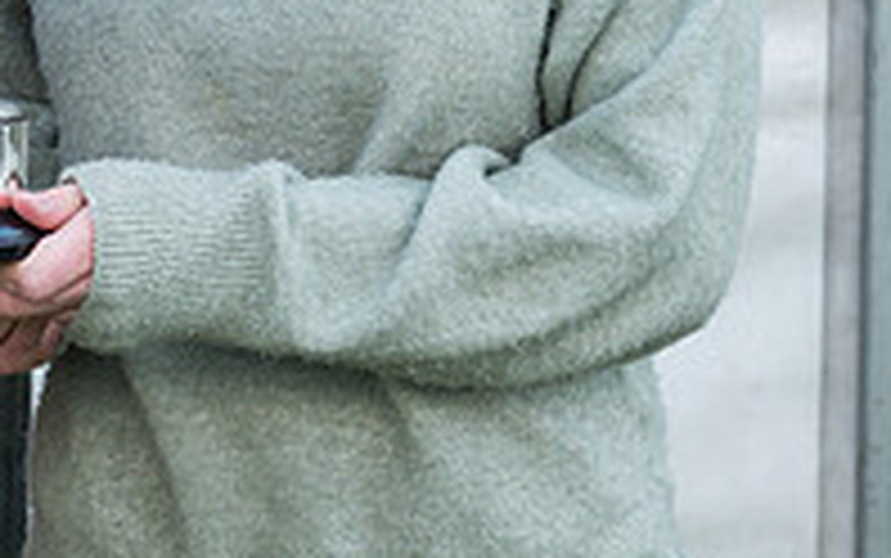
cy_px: -393
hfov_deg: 9.9
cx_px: 257
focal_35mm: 212
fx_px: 5151
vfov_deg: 6.1
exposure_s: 1/250
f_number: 4.5
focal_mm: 56
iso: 200
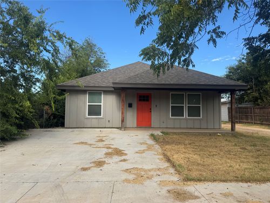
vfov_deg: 56.8
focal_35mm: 24
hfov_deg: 71.6
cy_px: 102
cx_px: 135
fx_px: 187
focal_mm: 6.76
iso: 80
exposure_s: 1/2252
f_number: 1.78
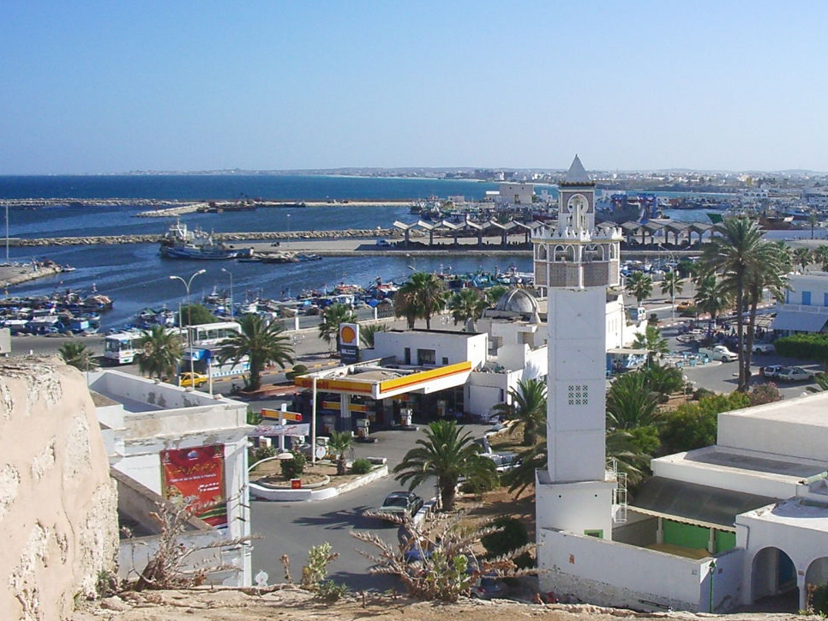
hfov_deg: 32.8
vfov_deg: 25.2
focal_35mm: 58
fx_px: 1387
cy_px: 352
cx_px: 581
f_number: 4.3
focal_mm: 5.8
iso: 80
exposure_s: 1/800
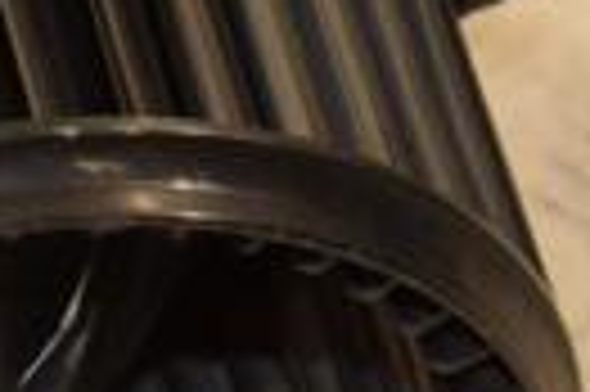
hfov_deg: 5.7
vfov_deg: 3.8
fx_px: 5860
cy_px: 275
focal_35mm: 358
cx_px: -252
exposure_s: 1/160
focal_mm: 52
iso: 800
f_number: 5
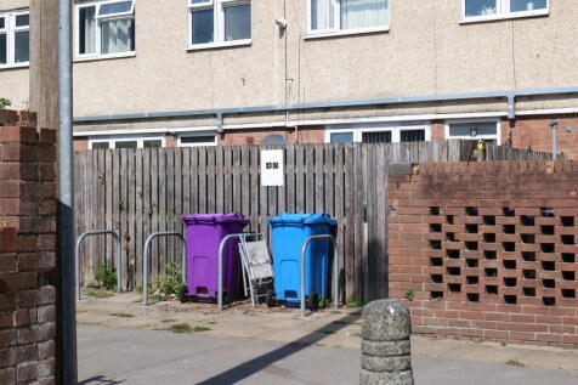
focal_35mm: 60
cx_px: 289
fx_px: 963
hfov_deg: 33.4
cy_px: 192
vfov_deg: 22.6
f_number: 8
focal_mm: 60
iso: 100
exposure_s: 1/200
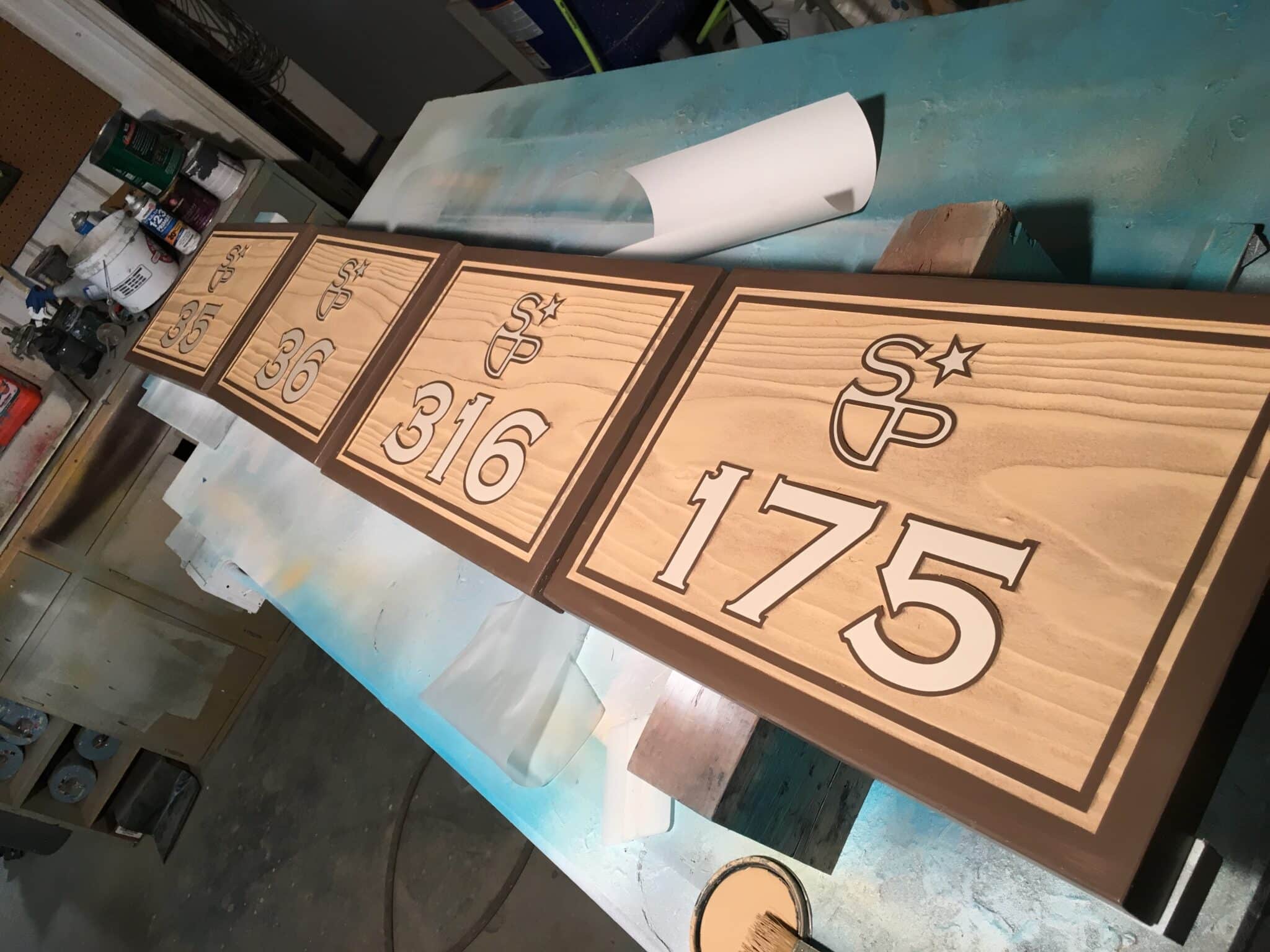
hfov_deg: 61.7
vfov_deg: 48.2
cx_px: 635
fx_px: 1064
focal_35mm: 29
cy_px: 476
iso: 25
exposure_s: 1/30
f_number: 2.2
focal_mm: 4.15
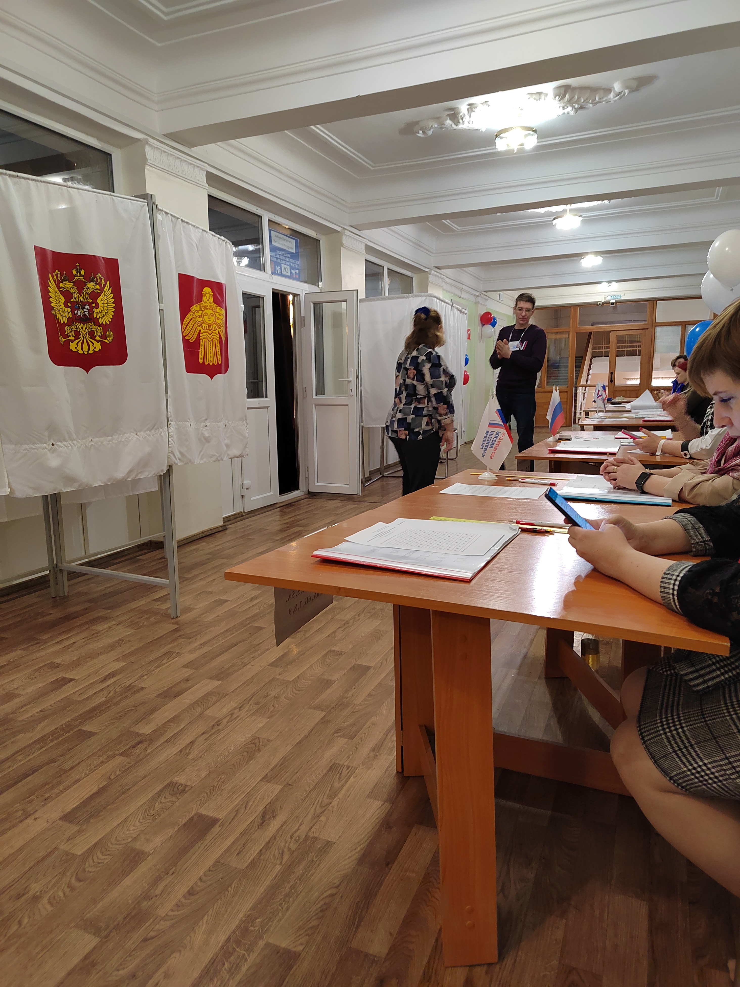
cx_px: 370
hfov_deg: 58.9
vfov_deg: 73.9
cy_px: 494
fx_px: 656
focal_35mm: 23
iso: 2084
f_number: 1.9
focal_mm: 5.52
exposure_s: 1/50
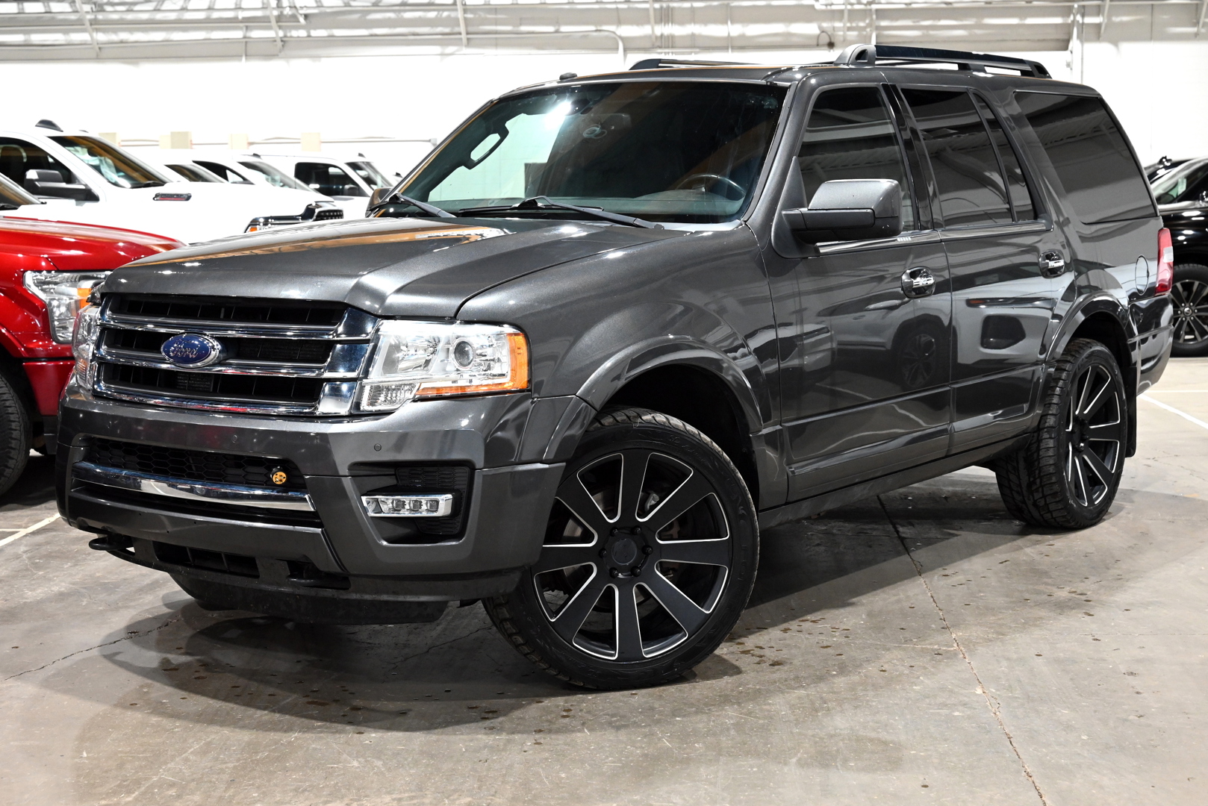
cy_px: 403
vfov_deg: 26.5
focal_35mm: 51
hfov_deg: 38.9
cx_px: 604
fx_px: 1712
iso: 4000
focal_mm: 51
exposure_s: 1/80
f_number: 7.1
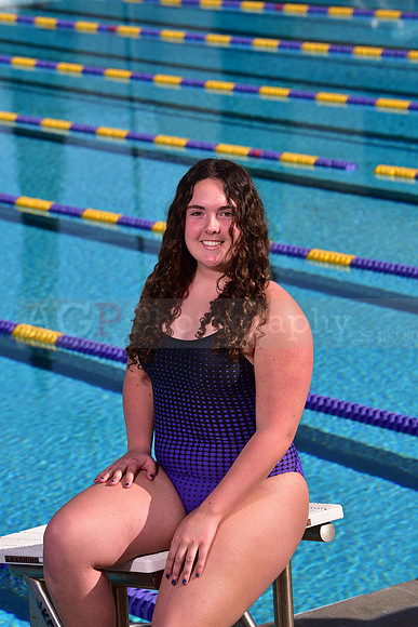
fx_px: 2611
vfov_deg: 13.7
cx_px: 209
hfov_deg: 9.2
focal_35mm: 150
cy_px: 314
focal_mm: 150
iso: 80
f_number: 9
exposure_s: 1/250
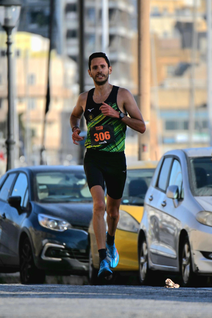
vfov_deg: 5.2
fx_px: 3533
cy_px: 159
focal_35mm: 400
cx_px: 106
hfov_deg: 3.4
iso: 160
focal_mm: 400
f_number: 6.3
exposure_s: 1/1000
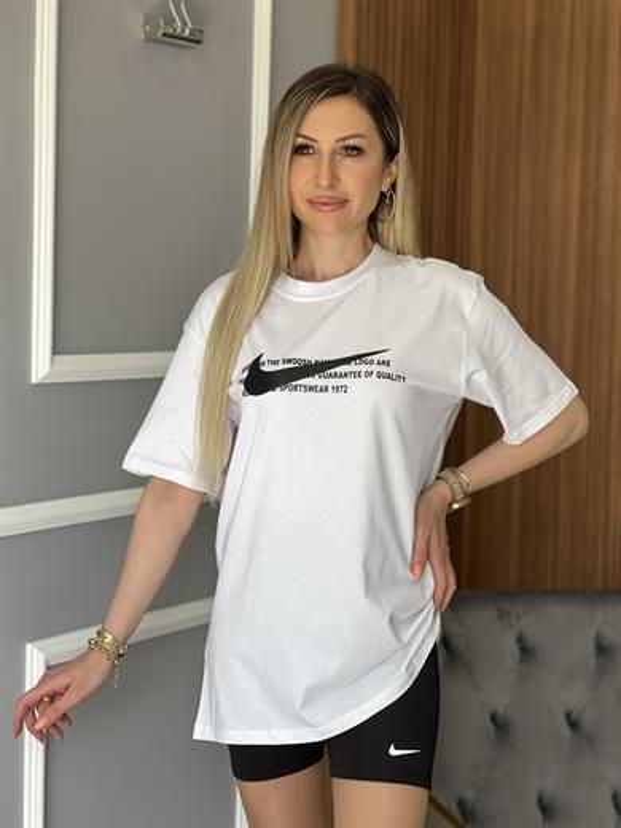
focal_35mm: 77
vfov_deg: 25.3
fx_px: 1842
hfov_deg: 19.1
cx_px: 310
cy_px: 414
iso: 80
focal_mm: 9
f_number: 2.8
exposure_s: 1/121
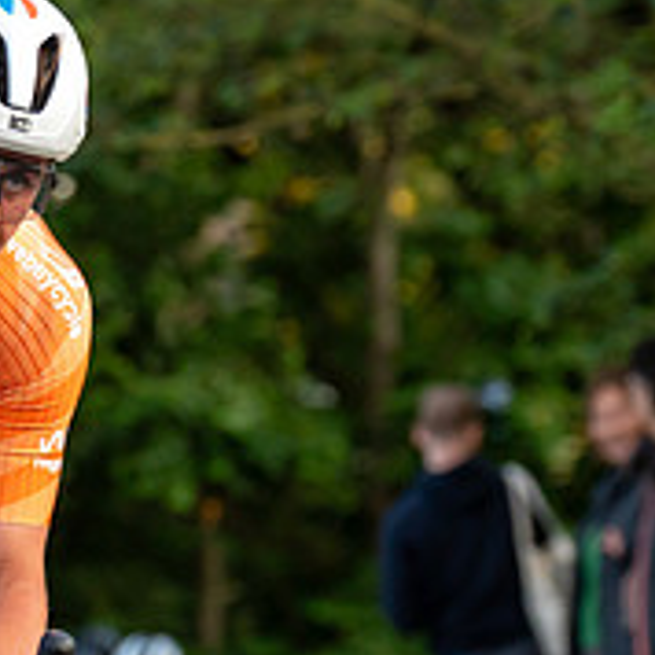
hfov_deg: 5.0
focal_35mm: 351
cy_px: 384
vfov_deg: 5.0
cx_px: -265
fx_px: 7514
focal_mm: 96
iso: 1000
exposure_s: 1/800
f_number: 3.5
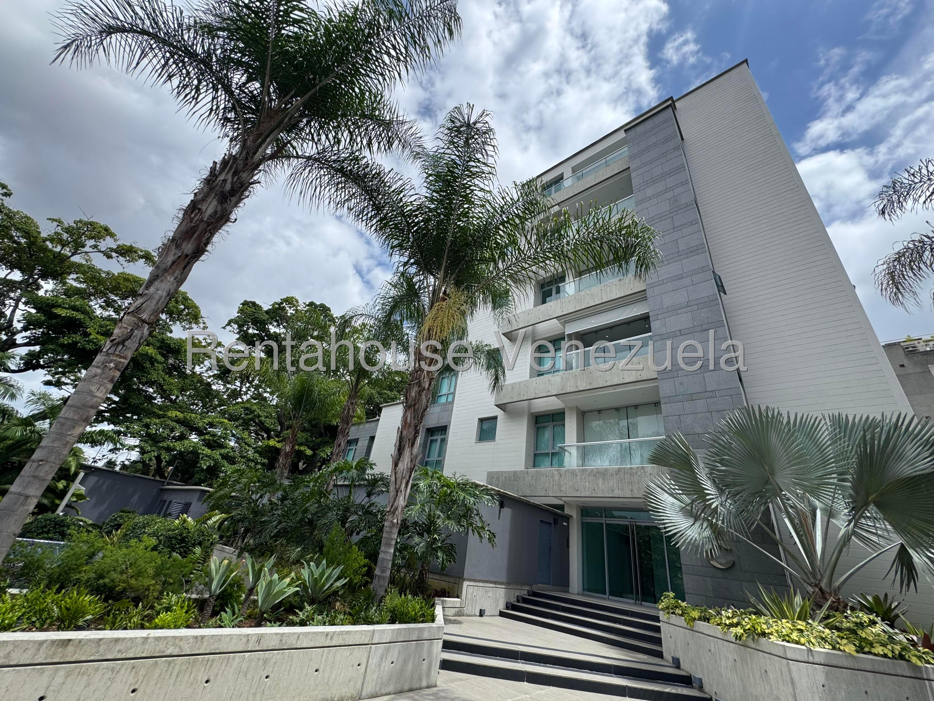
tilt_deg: +29.5
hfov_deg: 102.1
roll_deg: -6.5
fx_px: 378
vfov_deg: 85.7
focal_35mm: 14
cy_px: 350
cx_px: 467
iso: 40
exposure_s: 1/1395
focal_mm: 2.22
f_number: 2.2
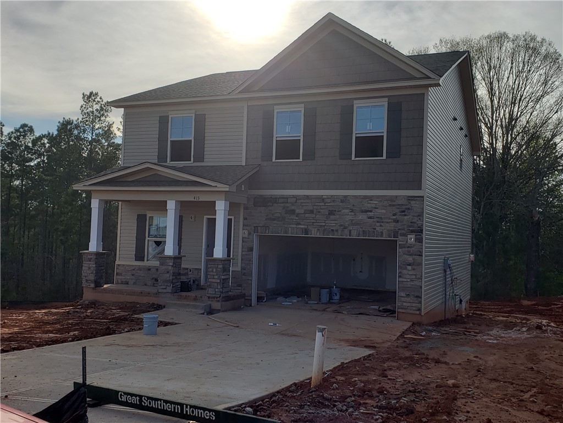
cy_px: 212
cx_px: 282
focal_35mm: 26
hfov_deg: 67.3
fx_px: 423
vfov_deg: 53.1
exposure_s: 1/1457
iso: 50
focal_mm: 4.3
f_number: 2.4
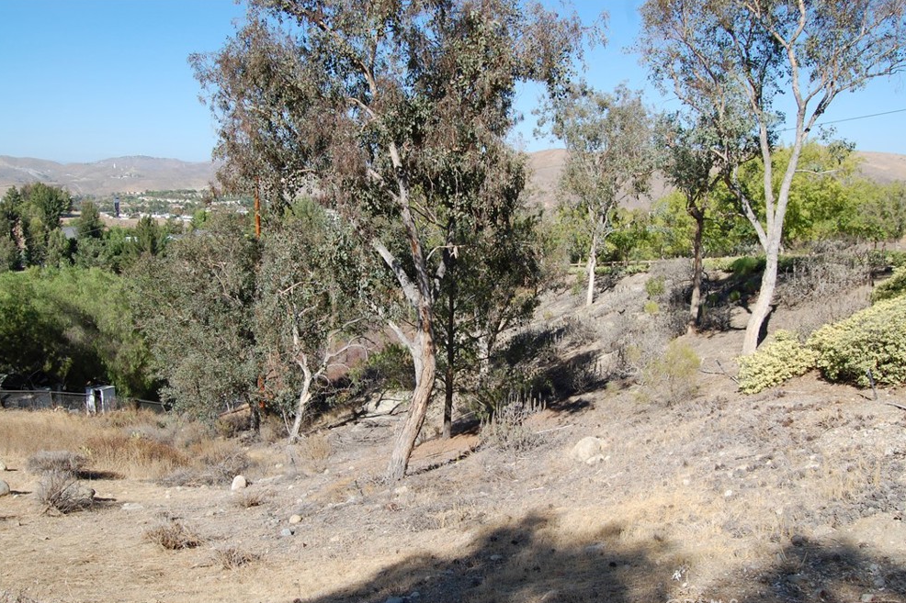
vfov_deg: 46.4
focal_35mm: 28
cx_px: 449
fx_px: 705
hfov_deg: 65.5
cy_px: 308
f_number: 9
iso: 200
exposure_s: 1/320
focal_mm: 18
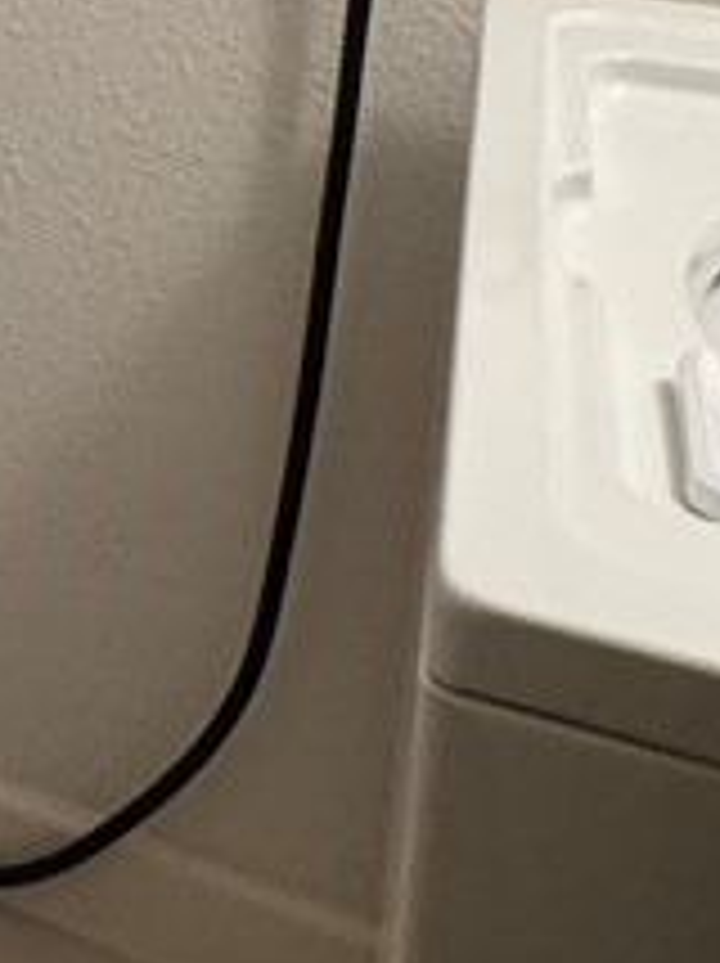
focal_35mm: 67
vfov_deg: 25.4
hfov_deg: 18.3
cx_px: -482
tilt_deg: -12.2
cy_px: -252
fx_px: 1862
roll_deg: +1.8
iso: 250
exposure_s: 1/60
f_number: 2.2
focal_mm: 2.22
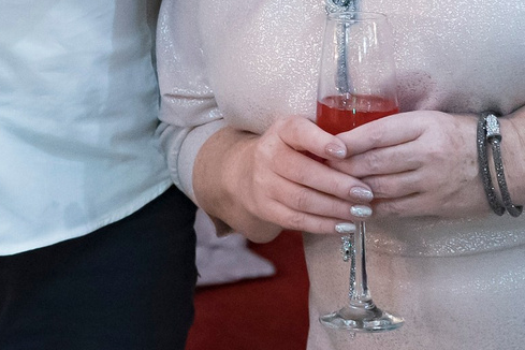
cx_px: -182
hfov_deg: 10.6
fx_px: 2771
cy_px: -375
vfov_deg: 7.0
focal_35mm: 190
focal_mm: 36
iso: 2500
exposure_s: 1/160
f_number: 2.8
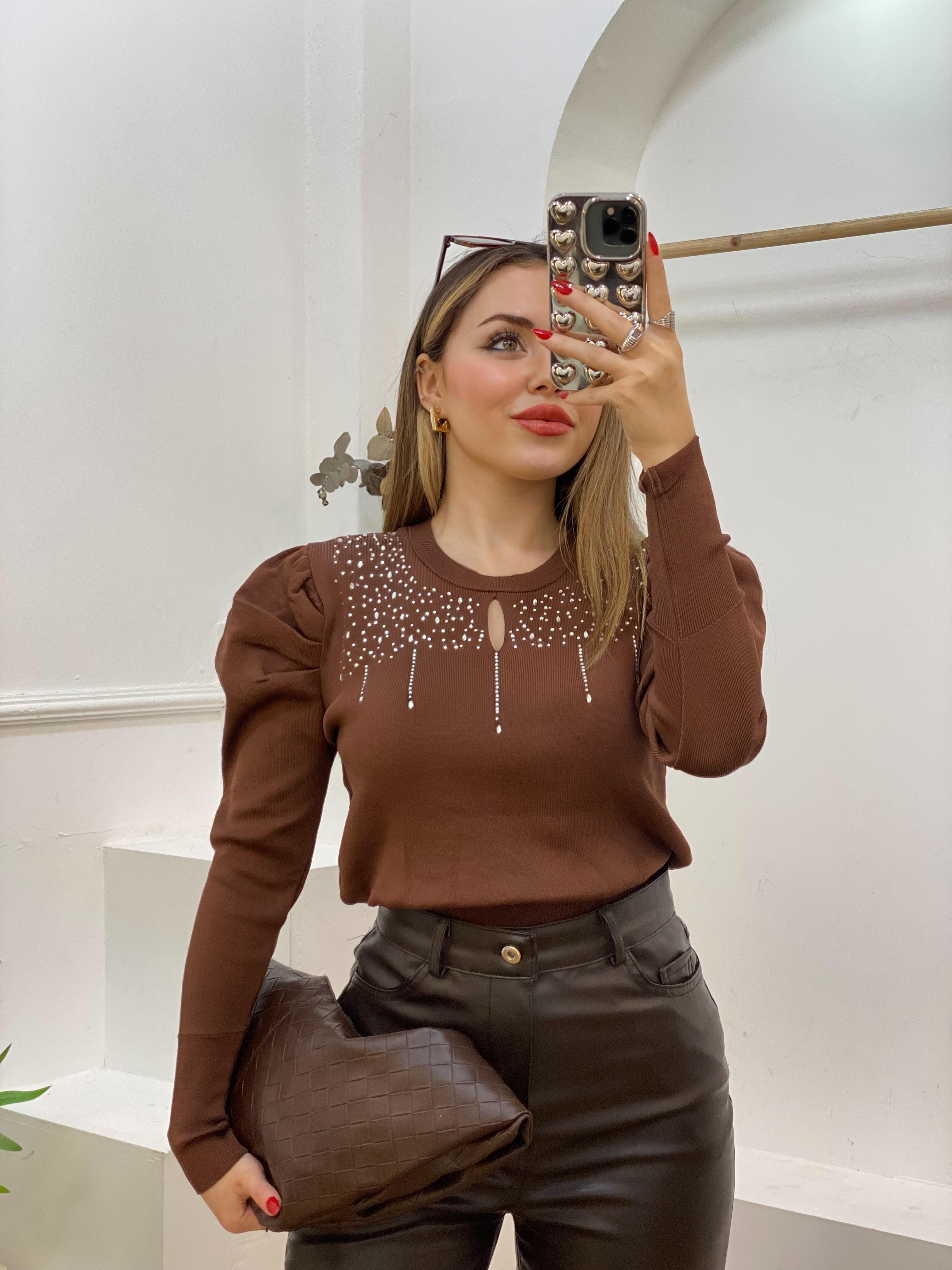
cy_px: 635
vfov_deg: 36.8
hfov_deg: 28.0
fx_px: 1907
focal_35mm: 52
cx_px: 476
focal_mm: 6
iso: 100
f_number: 2
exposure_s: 1/100
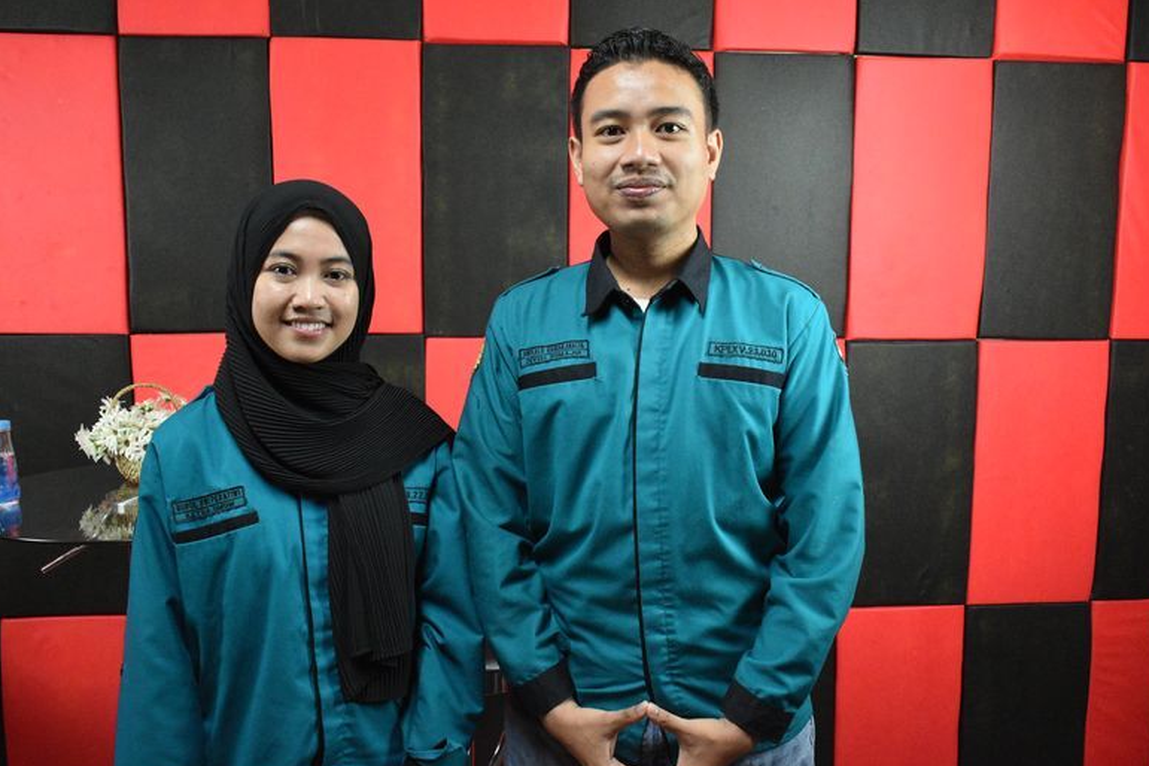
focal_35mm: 35
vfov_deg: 37.8
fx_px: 1117
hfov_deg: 54.4
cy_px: 370
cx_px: 550
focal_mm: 20
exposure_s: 1/125
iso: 3200
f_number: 3.5
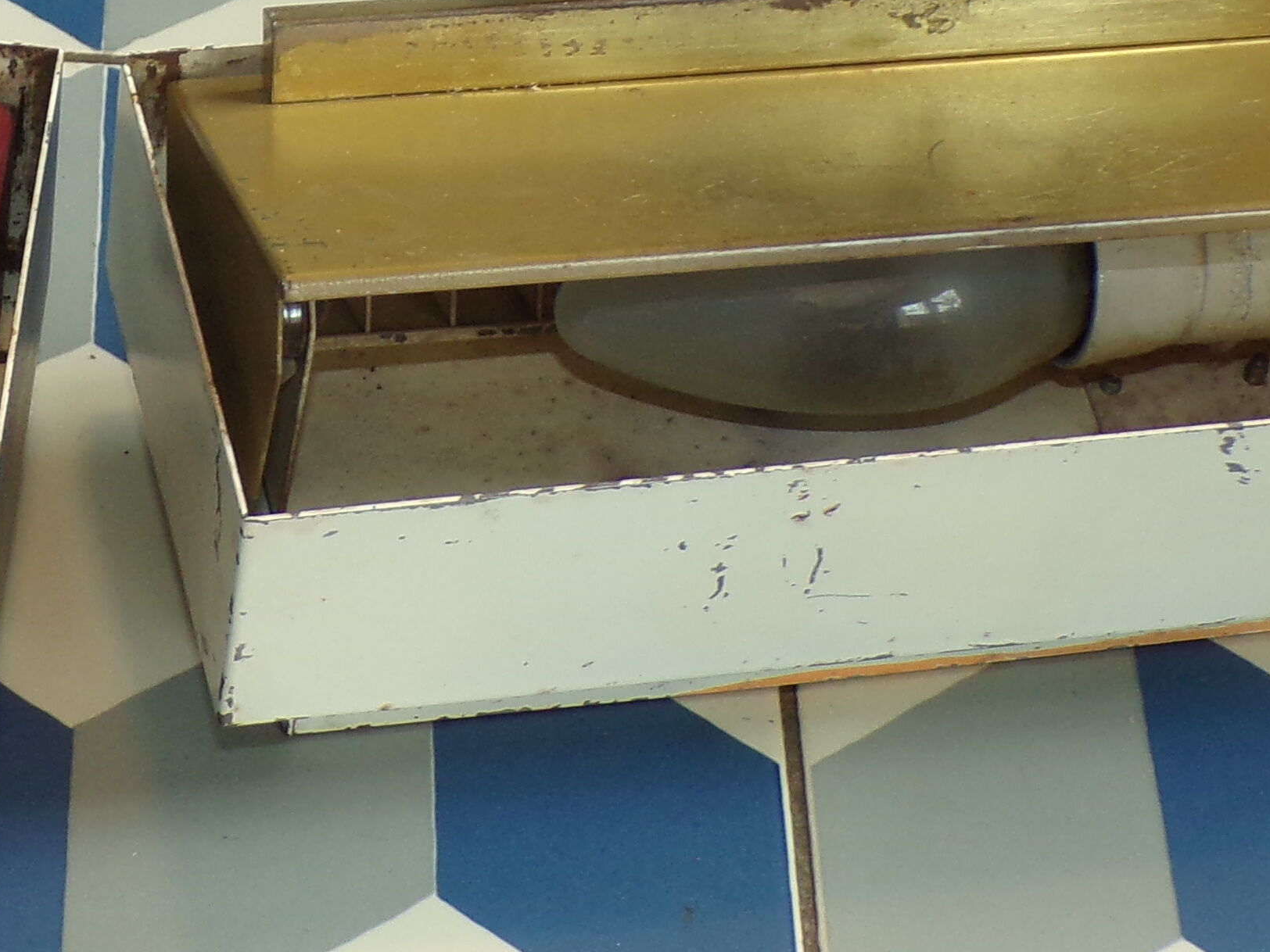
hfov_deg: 18.4
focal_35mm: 105
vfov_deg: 14.1
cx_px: 102
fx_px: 3852
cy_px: 295
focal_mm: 6.6
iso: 125
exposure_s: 1/34
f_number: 3.3
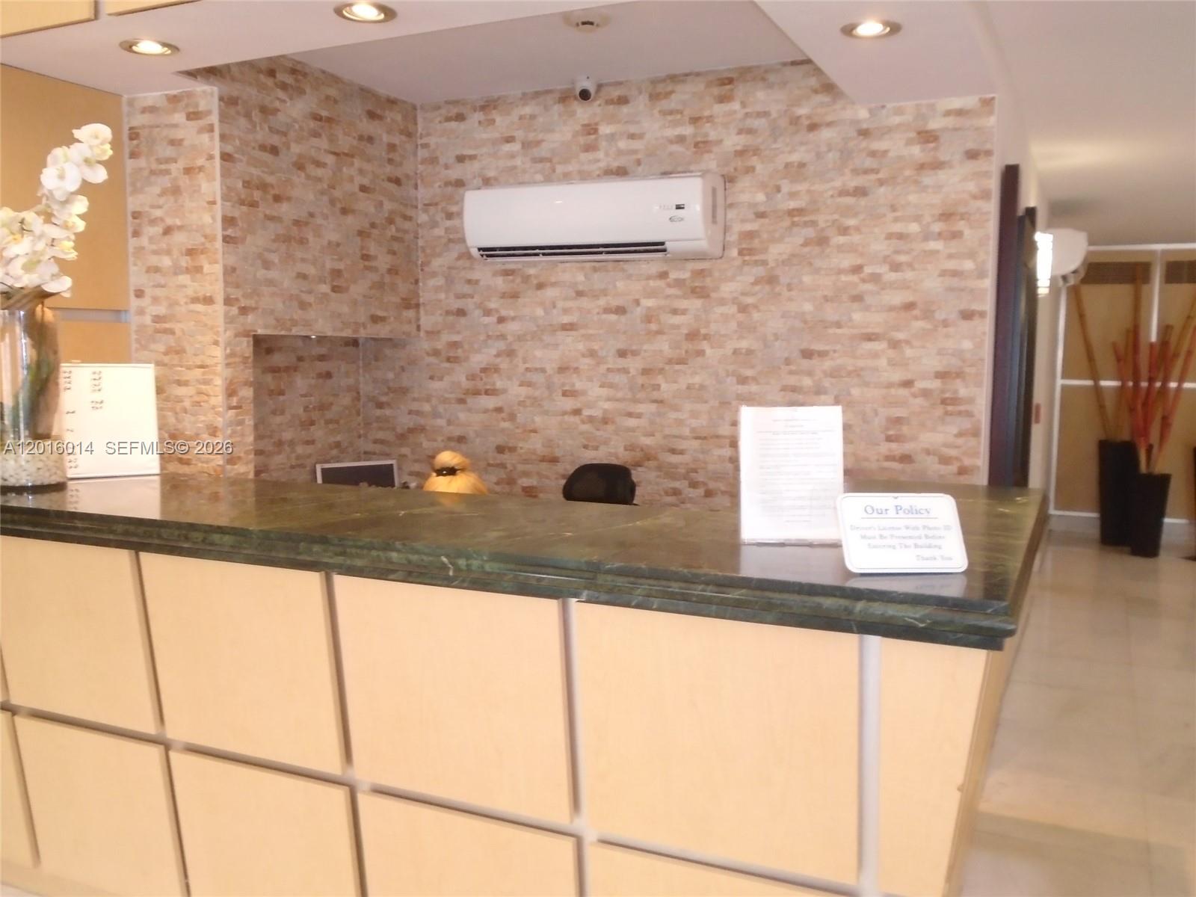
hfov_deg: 58.4
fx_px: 1071
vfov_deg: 45.4
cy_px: 448
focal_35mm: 31
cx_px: 598
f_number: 3.5
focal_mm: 5.5
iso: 400
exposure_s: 1/40
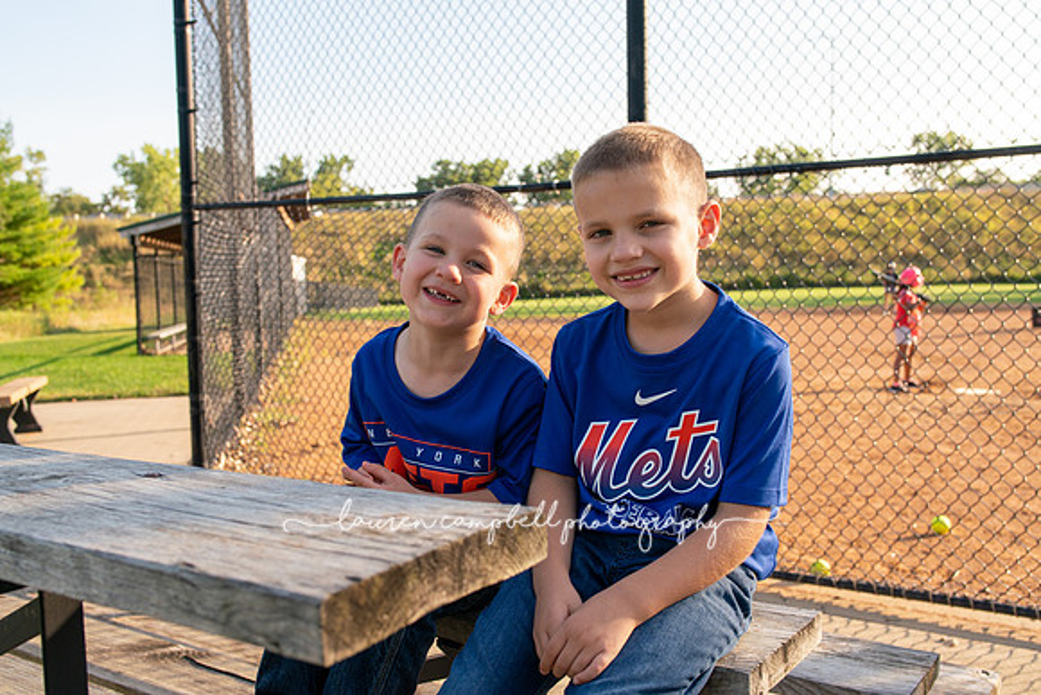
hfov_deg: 54.4
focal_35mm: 35
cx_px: 520
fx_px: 1012
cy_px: 348
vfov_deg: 37.9
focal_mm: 35
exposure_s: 1/250
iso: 400
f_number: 6.3
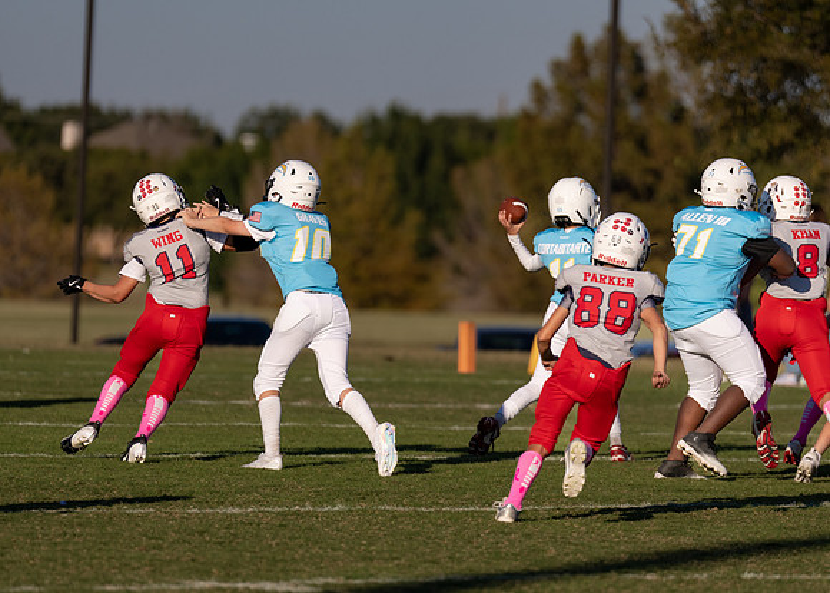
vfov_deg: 4.1
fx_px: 8217
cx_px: 451
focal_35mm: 349
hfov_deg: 5.8
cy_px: 305
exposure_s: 1/3200
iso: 100
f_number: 2.8
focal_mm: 200
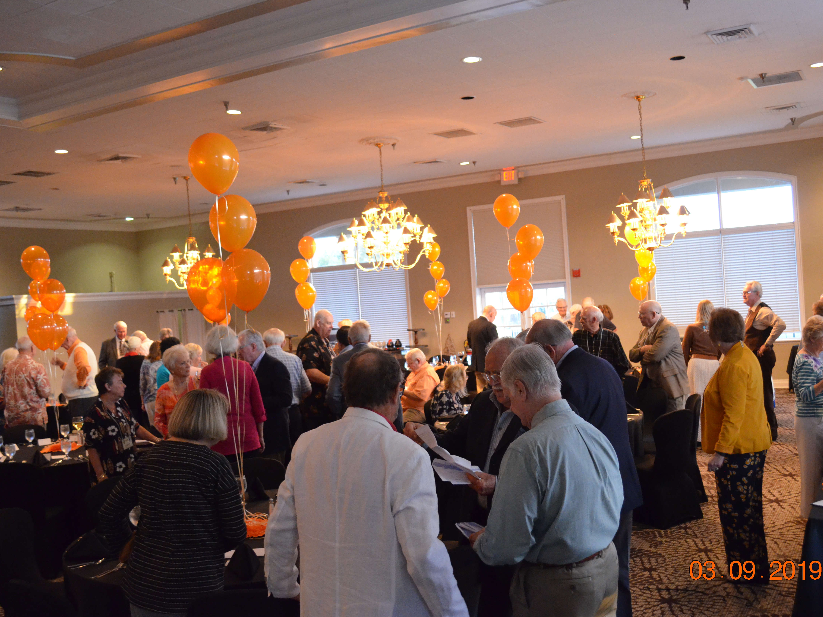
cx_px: 443
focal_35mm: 36
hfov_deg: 51.3
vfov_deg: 39.7
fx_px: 856
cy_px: 308
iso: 3200
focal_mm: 22
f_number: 3.8
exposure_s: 1/30
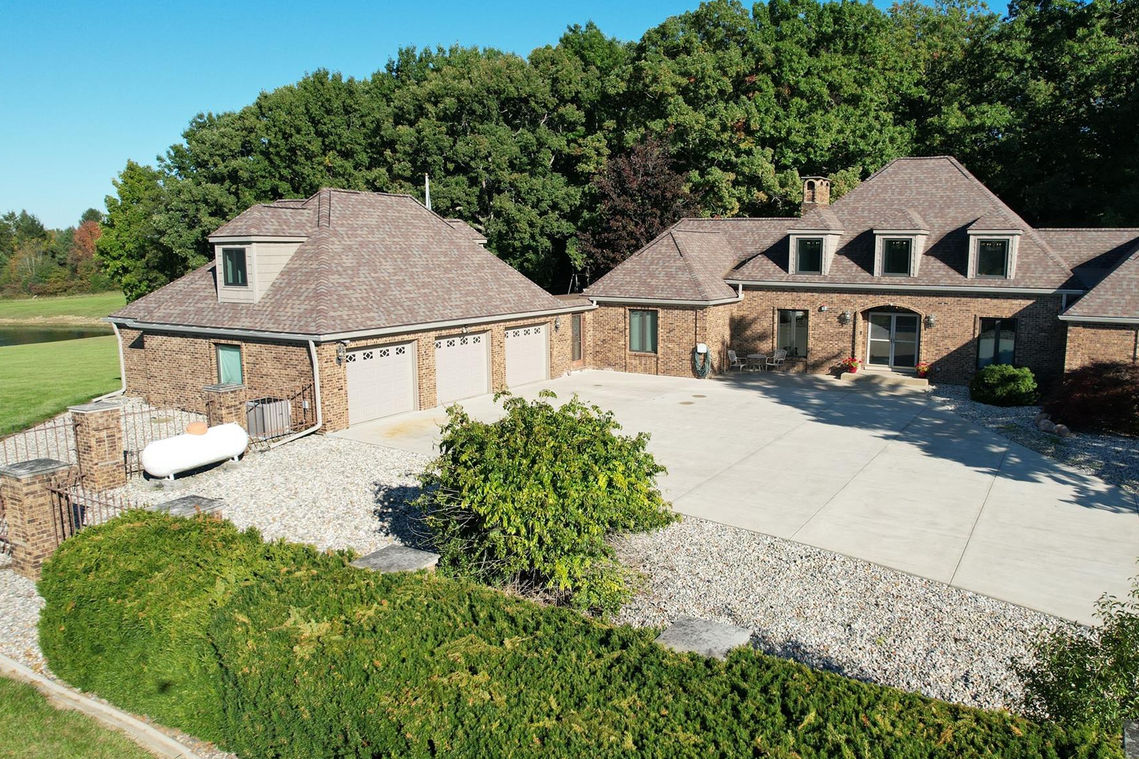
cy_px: 384
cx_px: 635
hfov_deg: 69.2
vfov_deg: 49.5
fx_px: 822
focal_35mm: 26
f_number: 2.8
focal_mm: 8.38
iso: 110
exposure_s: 1/1600
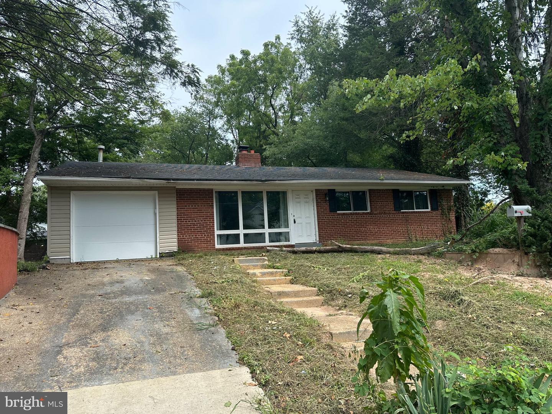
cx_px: 276
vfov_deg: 56.8
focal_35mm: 24
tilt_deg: +5.6
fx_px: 383
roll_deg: +3.4
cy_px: 207
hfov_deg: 71.6
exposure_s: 1/1272
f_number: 1.78
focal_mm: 6.86
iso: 80
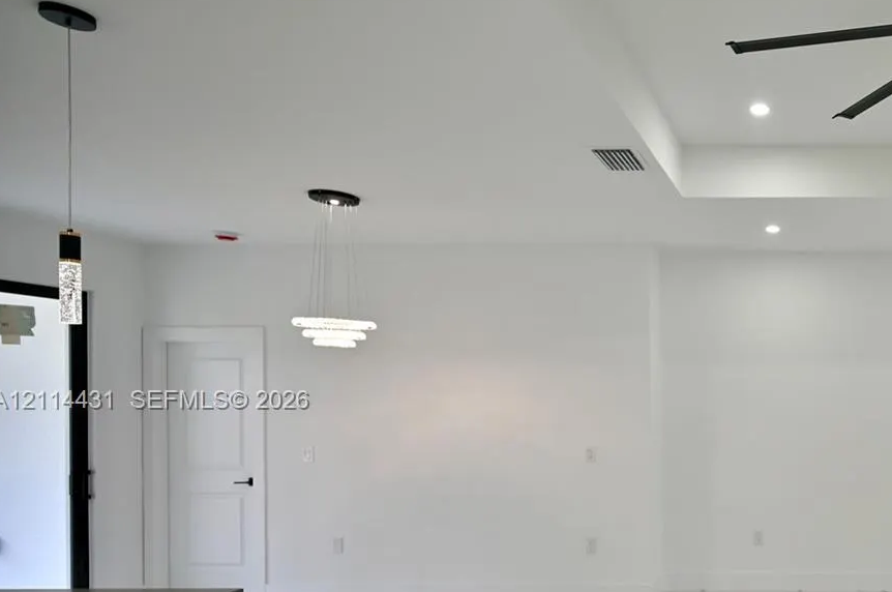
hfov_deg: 58.6
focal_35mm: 26
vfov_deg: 48.5
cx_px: 814
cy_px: 402
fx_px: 643
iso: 400
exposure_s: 1/200
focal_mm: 14
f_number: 4
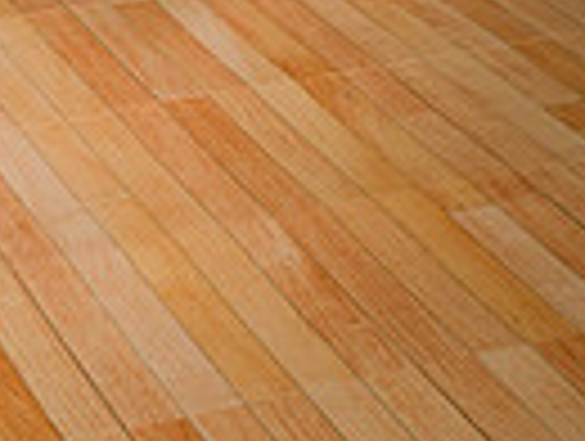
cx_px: -76
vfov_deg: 10.0
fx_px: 2252
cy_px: -554
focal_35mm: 133
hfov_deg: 14.4
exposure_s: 1/320
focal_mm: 40
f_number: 7.1
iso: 1000
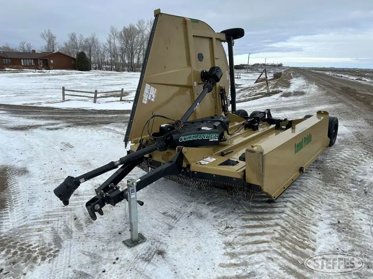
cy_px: 140
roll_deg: +0.5
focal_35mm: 24
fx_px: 259
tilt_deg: -14.9
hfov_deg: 71.6
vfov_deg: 56.8
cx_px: 186
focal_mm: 6.86
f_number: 1.78
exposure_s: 1/2155
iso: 80
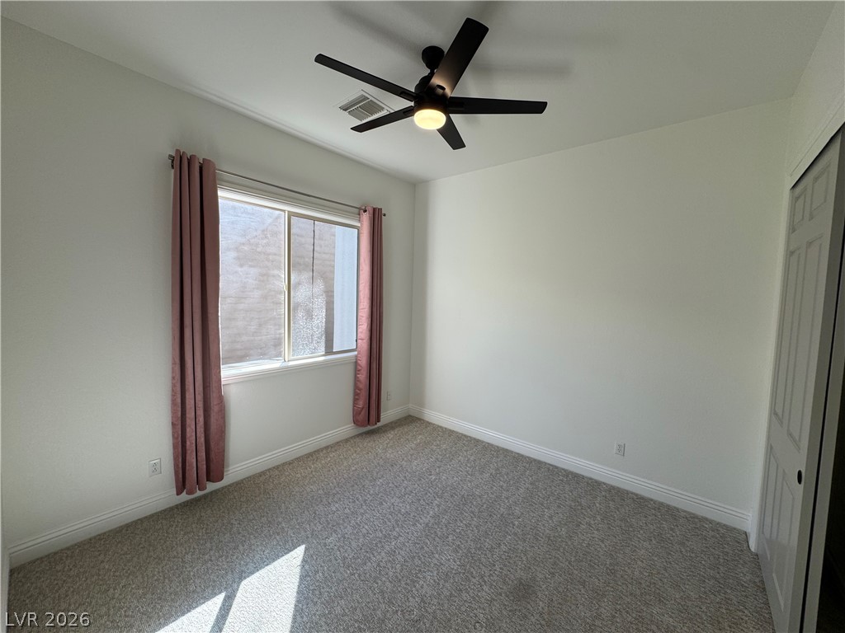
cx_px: 422
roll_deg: -2.3
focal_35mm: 14
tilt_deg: -4.9
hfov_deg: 102.1
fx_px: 342
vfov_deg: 85.7
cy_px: 316
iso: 40
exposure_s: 1/120
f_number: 2.2
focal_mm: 2.22
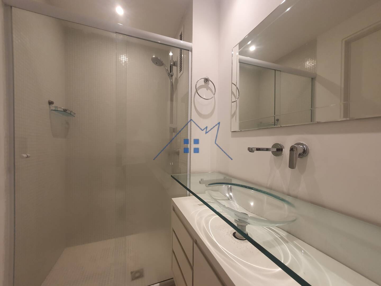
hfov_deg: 106.2
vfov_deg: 89.9
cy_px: 143
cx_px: 190
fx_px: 143
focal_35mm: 13
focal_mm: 1.8
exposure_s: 1/60.2
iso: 160
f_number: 2.2
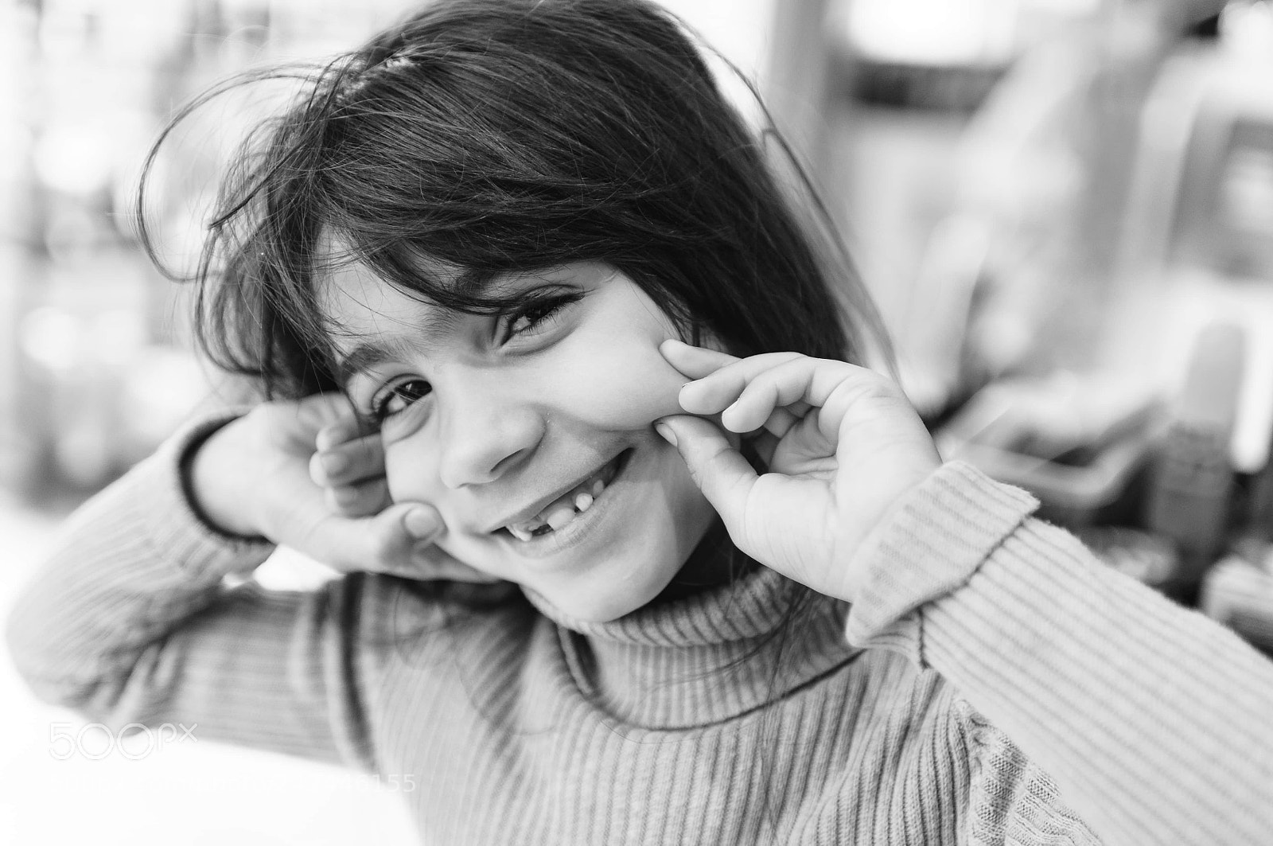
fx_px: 1589
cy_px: 423
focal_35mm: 45
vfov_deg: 29.8
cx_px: 636
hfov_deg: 43.6
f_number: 1.4
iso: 200
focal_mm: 30
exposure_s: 1/400
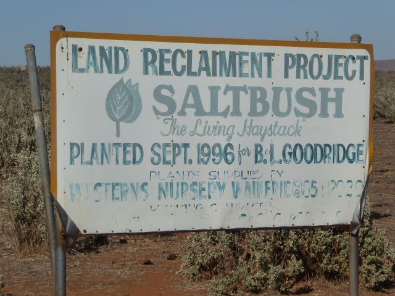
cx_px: 198
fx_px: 2351
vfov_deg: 7.2
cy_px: 148
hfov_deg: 9.6
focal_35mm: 206
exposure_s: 1/1000
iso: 125
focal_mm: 33.2
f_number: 5.6
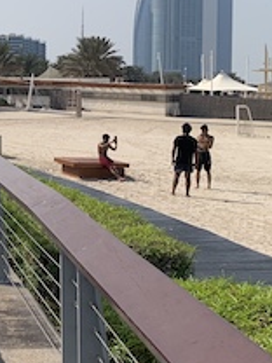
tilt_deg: -0.9
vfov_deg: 24.1
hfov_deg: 17.6
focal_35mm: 80
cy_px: 80
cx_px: -56
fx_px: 838
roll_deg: +1.5
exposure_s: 1/4902
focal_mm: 4.25
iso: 25
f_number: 1.8
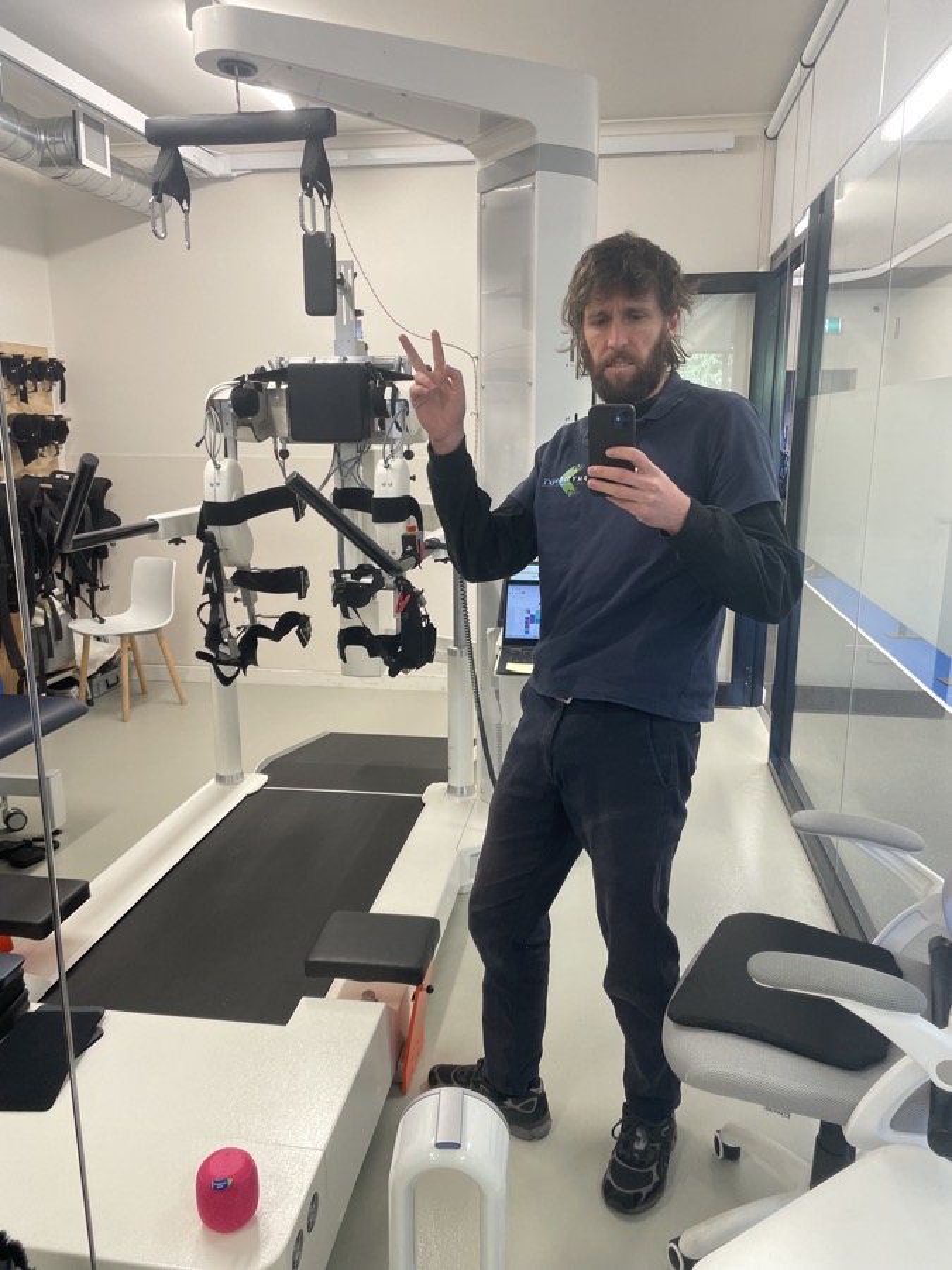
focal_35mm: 26
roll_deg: -0.6
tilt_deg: -12.9
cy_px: 635
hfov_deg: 53.1
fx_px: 953
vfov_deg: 67.3
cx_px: 476
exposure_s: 1/50
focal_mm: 4.2
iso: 80
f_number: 1.6
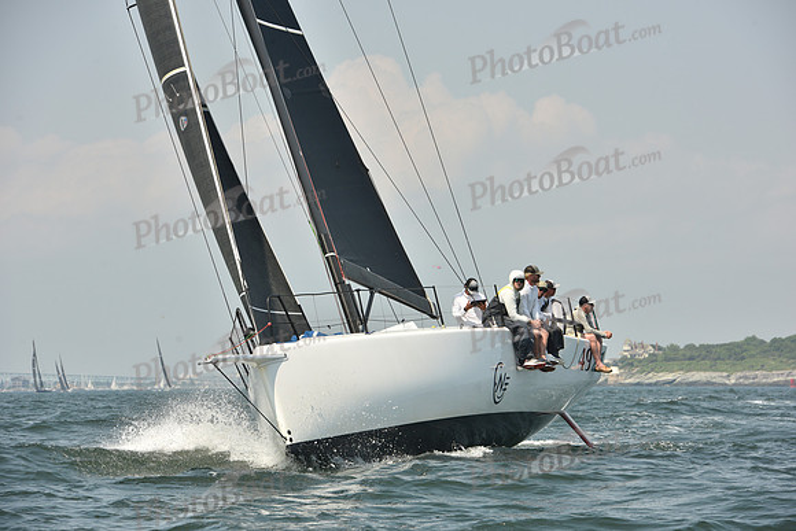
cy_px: 266
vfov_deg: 8.3
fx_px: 3649
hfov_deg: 12.4
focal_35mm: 165
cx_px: 398
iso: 250
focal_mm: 165
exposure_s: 1/800
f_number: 9
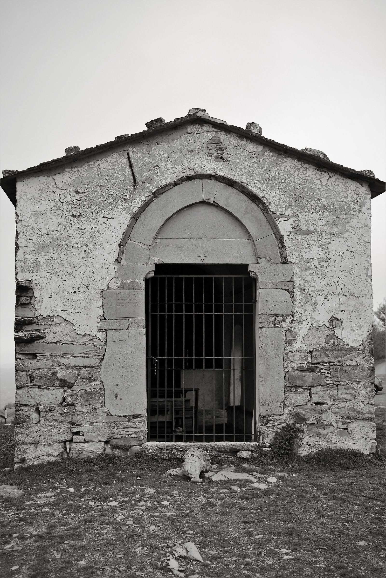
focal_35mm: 35
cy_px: 289
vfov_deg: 54.4
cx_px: 193
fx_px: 563
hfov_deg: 37.9
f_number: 3.2
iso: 160
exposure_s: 1/200
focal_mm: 23
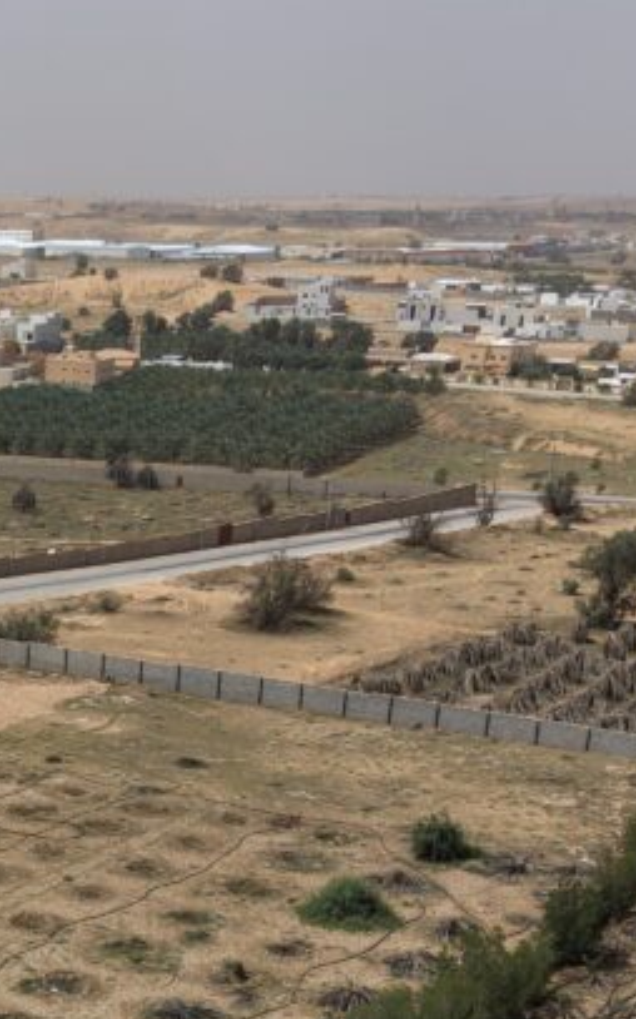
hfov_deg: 19.1
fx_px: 1777
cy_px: 851
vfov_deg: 31.0
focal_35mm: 64
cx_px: -135
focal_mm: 8.67
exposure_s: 1/6000
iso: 100
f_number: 1.8
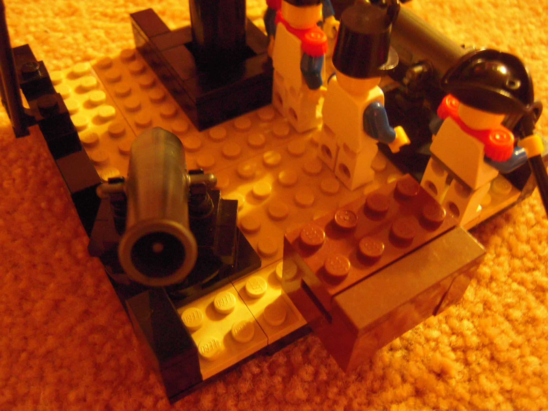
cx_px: 274
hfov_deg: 54.0
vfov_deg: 41.8
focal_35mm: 34
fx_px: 538
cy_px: 206
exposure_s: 1/8
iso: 800
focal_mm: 6
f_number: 2.9
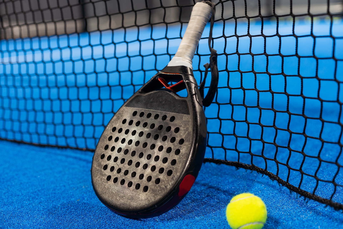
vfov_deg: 27.0
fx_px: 476
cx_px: 172
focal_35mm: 50
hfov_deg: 39.6
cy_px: 114
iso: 250
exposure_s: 1/50
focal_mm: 50
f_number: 2.8
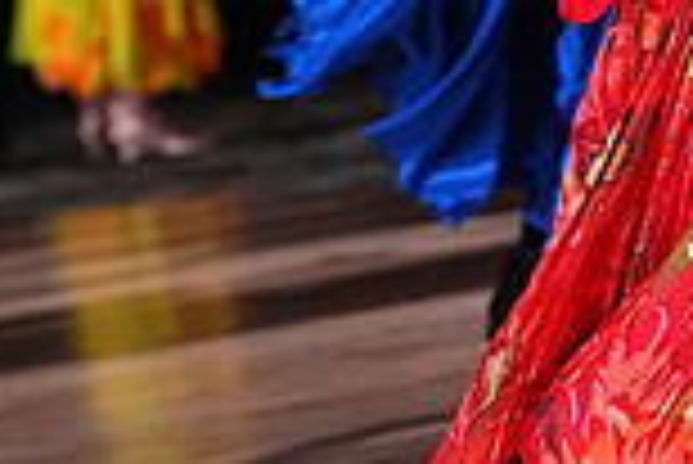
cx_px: 839
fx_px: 10828
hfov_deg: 3.7
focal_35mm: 562
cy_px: -351
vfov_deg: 2.4
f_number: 5
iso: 6400
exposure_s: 1/400
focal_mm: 149
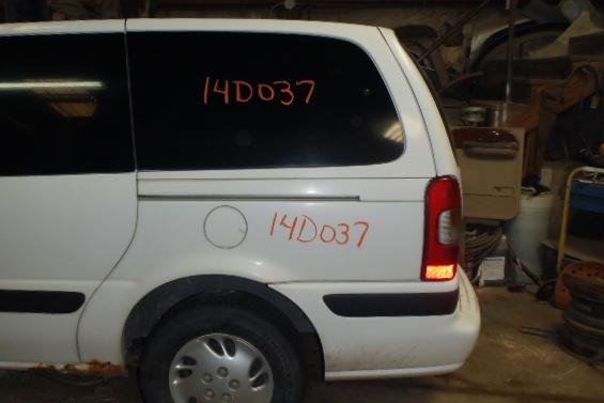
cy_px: 199
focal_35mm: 33
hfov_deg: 57.0
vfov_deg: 40.0
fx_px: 554
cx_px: 265
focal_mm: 5
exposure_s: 1/30
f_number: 3.9
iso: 125
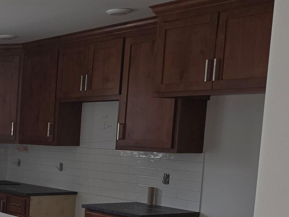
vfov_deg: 22.3
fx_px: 534
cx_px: -106
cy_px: 199
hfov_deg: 25.2
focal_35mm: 64
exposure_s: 1/60
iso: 32
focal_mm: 6.5
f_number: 1.4
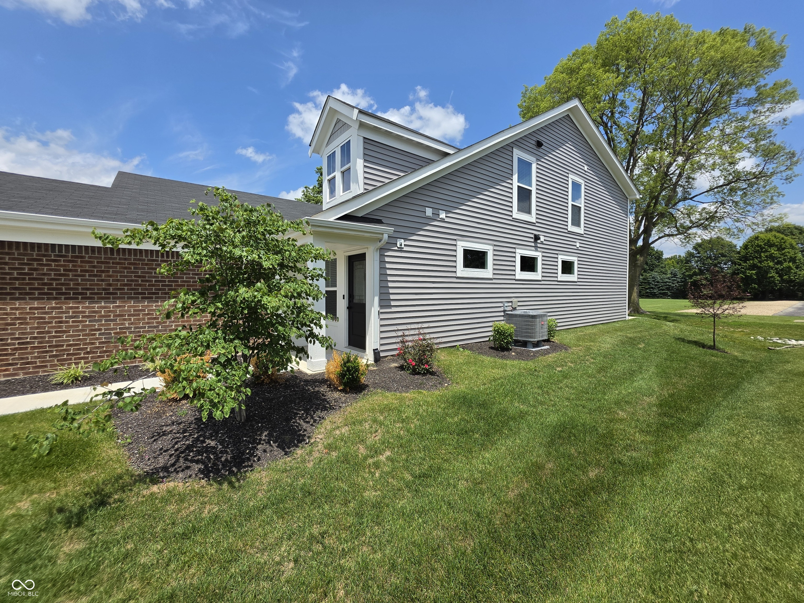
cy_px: 302
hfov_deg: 106.2
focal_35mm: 13
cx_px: 402
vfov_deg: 89.9
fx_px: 302
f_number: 1.9
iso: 32
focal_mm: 2.2
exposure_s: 1/1849
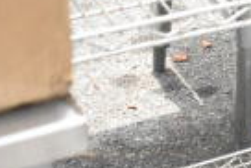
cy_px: 112
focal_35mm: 181
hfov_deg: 10.5
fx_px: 1265
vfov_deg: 7.6
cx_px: 482
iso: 2500
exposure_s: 1/4000
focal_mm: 27
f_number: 4
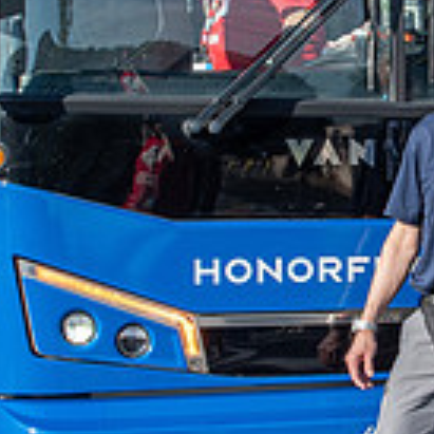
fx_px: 1348
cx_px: 468
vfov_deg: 18.3
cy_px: 179
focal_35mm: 95
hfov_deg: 17.7
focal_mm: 16
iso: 140
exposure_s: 1/125
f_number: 11
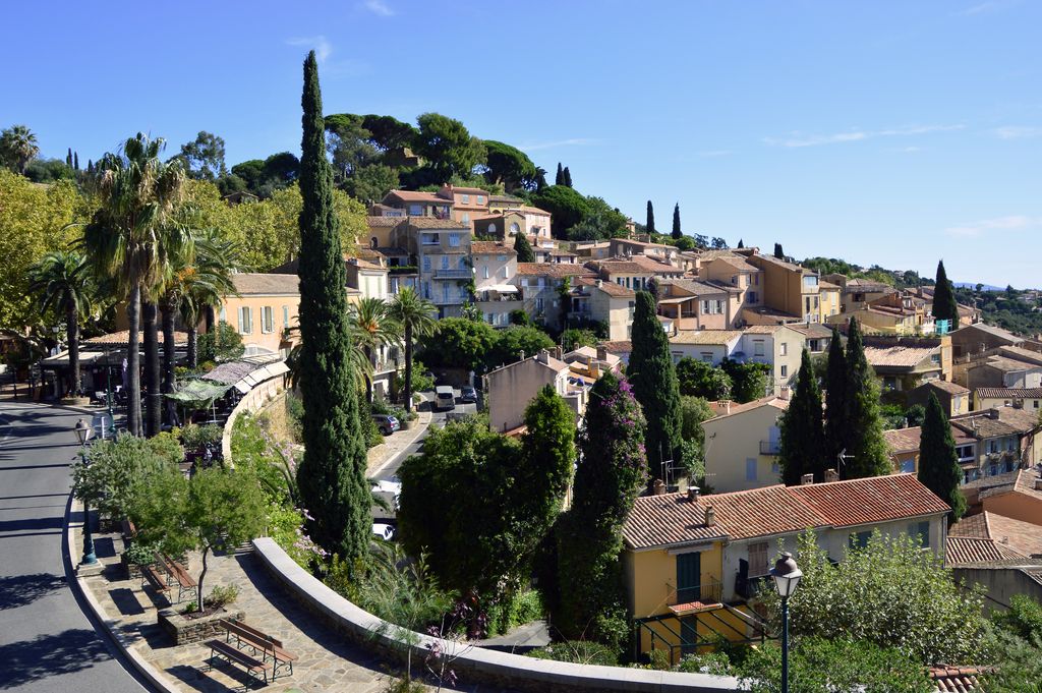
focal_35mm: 32
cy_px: 346
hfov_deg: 59.5
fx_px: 911
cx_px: 521
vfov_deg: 41.6
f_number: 9
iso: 200
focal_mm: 21
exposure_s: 1/320
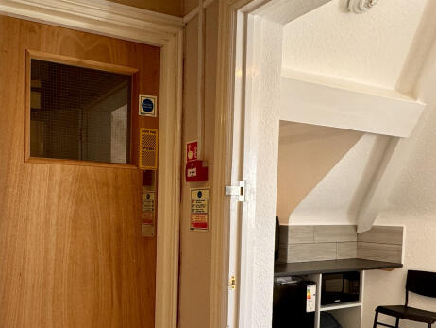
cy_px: 226
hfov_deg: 54.2
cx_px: 84
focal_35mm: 31
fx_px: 391
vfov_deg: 44.6
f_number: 2.2
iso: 200
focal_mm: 2.22
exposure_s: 1/100
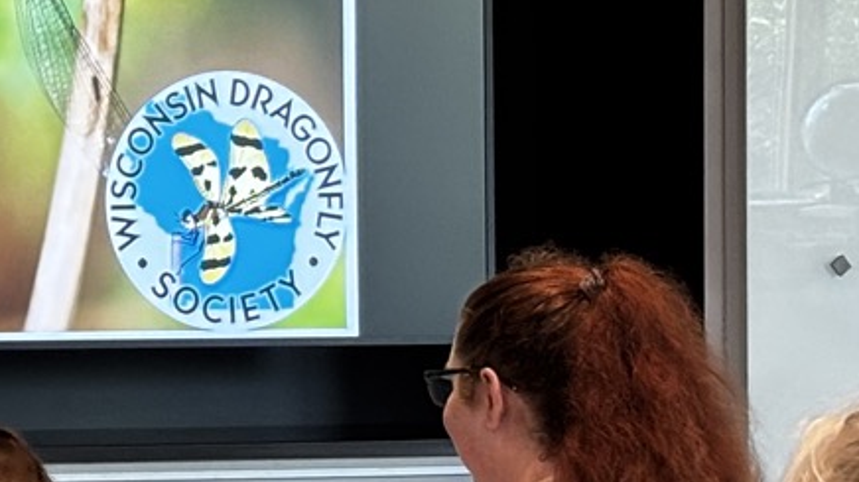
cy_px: 122
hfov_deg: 10.0
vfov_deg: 5.8
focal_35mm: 208
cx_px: -508
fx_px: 4737
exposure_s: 1/60
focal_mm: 5.96
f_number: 1.6
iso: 125
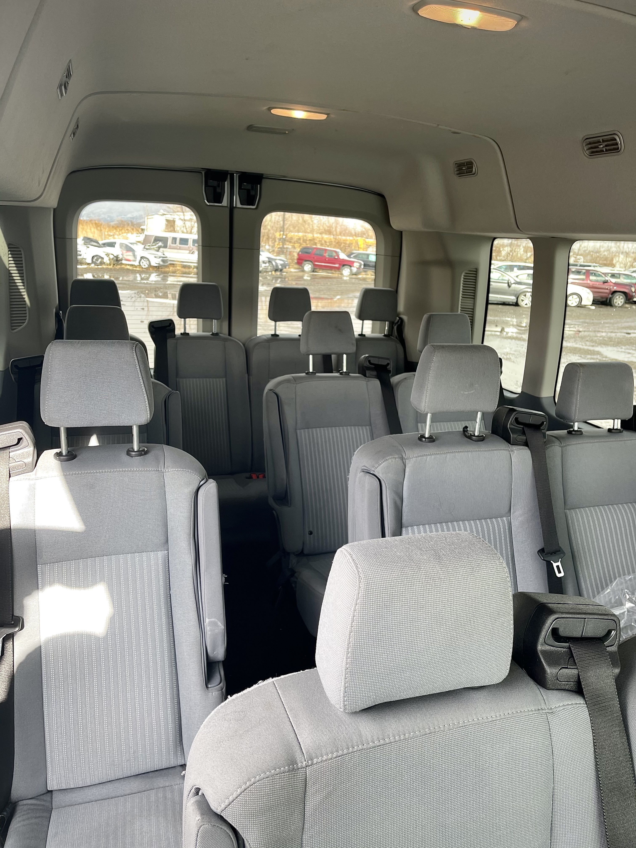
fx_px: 637
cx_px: 318
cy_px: 424
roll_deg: -4.1
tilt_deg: -16.9
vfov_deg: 67.3
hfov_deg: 53.1
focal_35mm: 26
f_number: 1.6
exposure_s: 1/134
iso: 32
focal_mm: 5.1
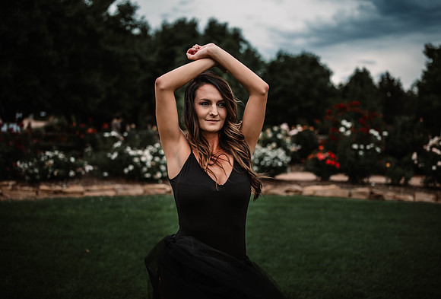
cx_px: 224
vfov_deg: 37.9
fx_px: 435
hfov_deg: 53.7
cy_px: 150
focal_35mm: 35
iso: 50
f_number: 1.6
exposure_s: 1/1600
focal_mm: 35
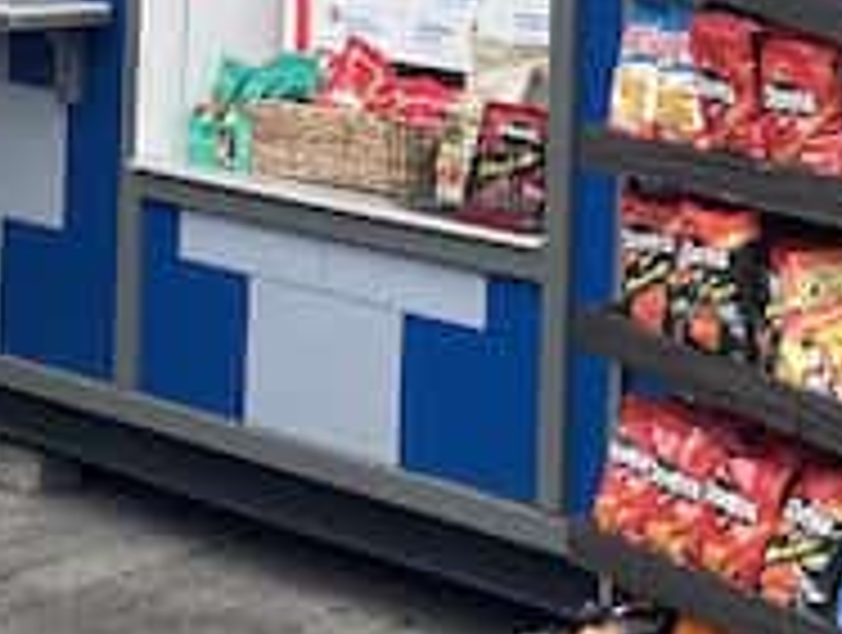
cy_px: -220
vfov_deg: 10.2
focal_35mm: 142
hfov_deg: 13.9
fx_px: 3461
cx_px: 549
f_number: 1.6
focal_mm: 4.2
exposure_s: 1/245
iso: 32
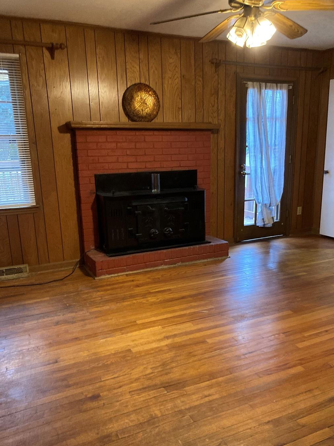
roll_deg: +0.4
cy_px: 249
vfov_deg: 56.7
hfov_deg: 44.1
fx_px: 412
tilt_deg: -16.2
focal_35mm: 32
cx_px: 190
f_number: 1.8
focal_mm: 3.99
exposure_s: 1/30
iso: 400
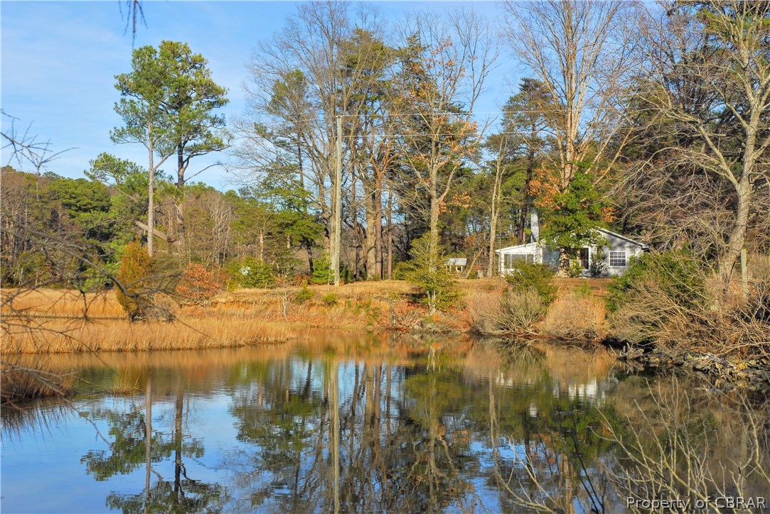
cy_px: 257
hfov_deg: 33.4
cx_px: 385
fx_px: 1284
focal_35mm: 60
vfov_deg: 22.7
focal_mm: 40
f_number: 10
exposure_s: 1/400
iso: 250
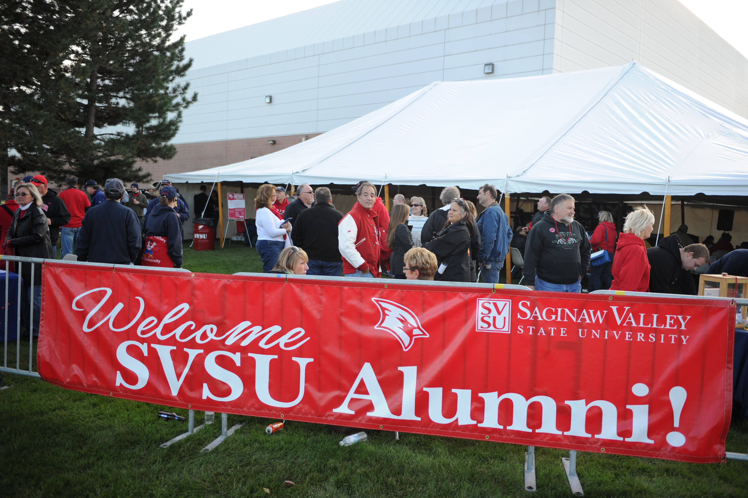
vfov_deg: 42.3
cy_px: 249
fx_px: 644
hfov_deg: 60.3
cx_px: 374
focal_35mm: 31
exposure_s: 1/1000
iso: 500
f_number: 2.8
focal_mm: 31
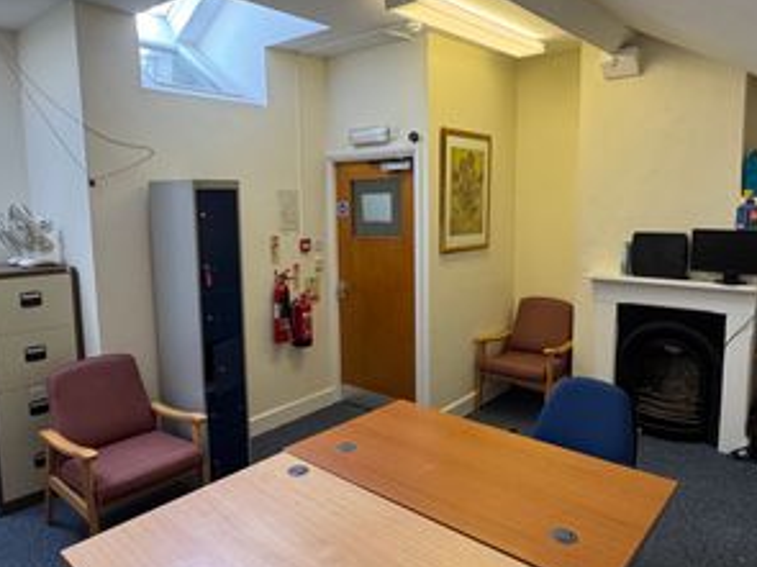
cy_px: 267
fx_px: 415
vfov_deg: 68.6
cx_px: 377
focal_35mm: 19
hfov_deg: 84.7
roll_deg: +2.2
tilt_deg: -6.1
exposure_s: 1/100
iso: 200
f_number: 2.2
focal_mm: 2.22
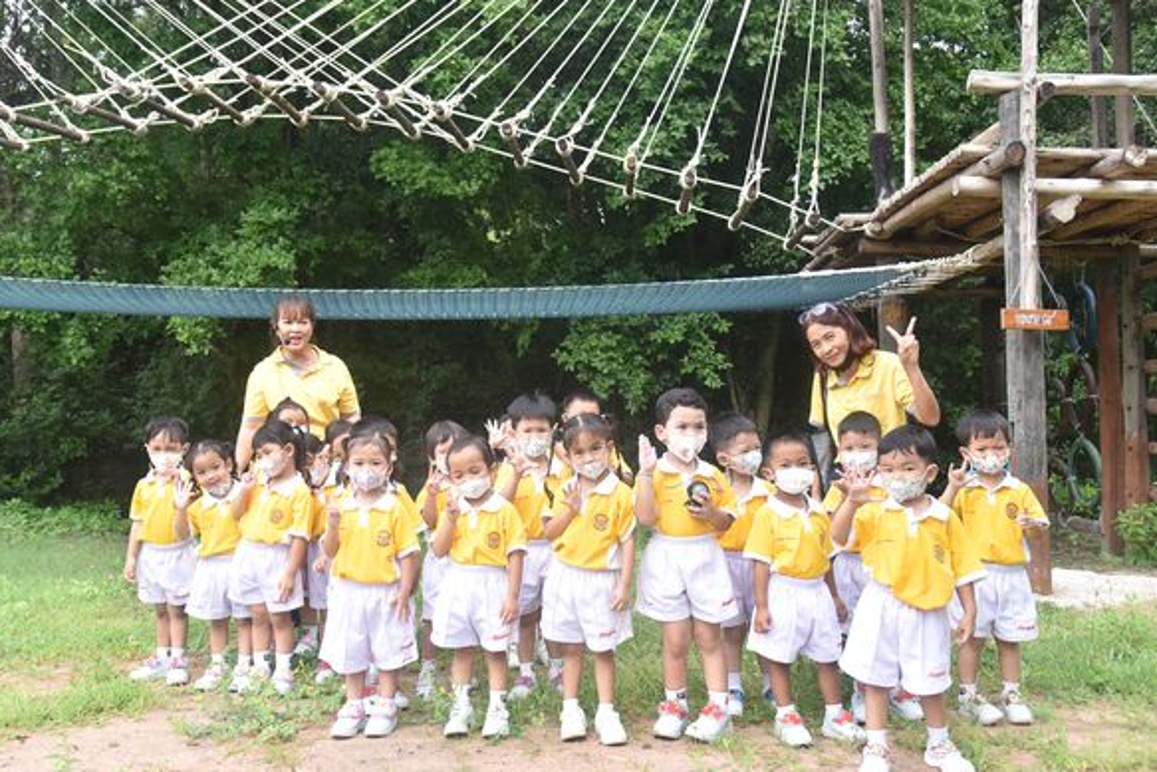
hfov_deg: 54.4
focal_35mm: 35
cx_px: 570
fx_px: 1125
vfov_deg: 37.9
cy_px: 391
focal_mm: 34
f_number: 4
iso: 1000
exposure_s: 1/800
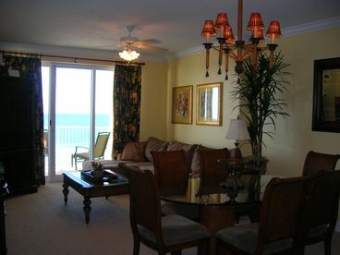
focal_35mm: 34
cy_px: 128
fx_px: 334
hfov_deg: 54.0
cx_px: 170
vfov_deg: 41.8
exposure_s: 1/74
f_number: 2.9
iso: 71
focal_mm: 5.7
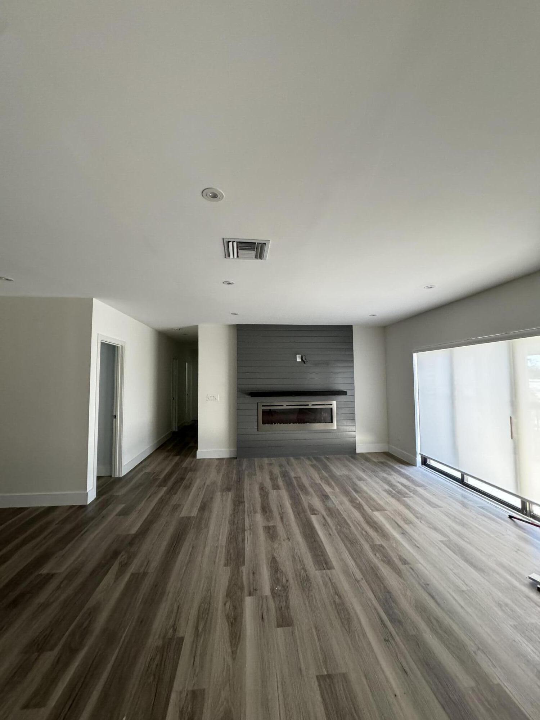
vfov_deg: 102.1
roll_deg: -0.1
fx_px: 291
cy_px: 360
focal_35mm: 14
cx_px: 270
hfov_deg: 85.7
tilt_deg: +2.3
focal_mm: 2.22
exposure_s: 1/89
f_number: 2.2
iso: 320
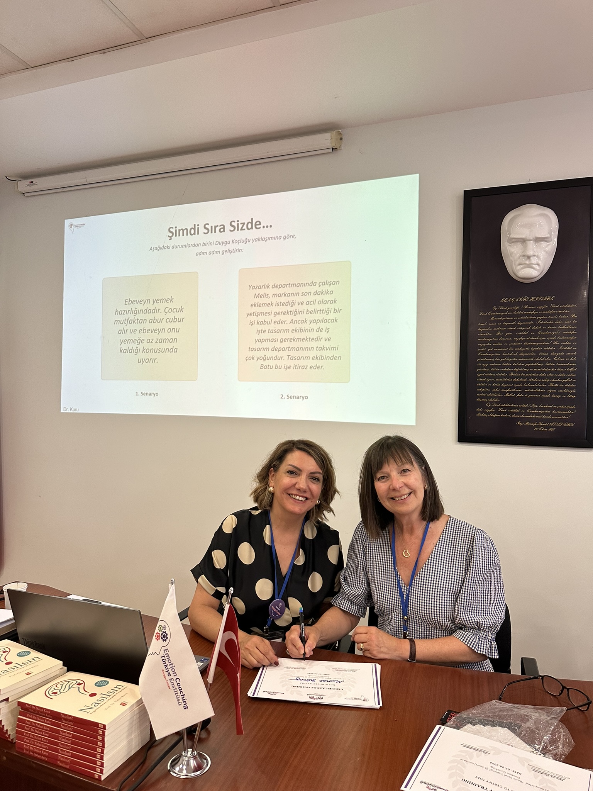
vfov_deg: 71.6
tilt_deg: +2.4
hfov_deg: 56.8
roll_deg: -1.8
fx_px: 548
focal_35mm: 24
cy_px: 396
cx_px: 296
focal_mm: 6.86
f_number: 1.78
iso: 200
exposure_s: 1/100
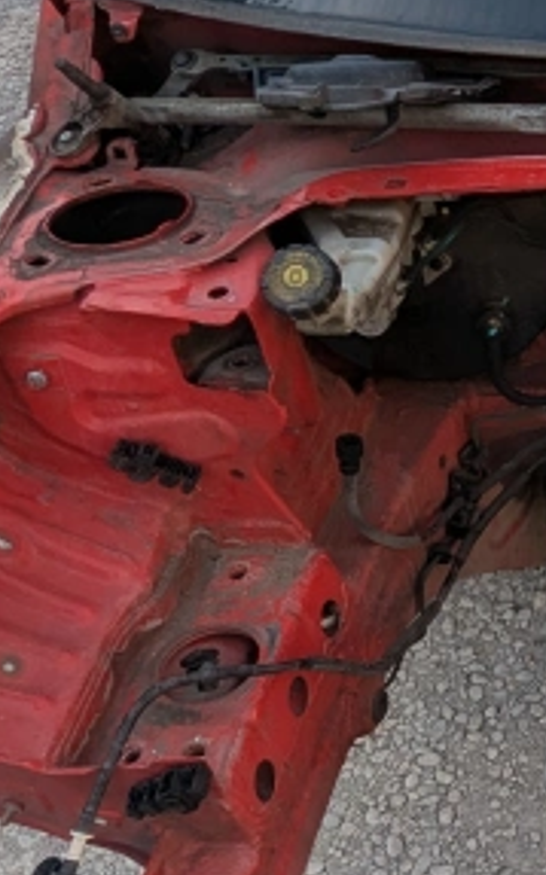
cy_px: 413
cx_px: 885
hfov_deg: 17.8
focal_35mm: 63
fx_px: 1502
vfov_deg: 32.5
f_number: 2.2
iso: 50
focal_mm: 2.35
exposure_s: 1/720
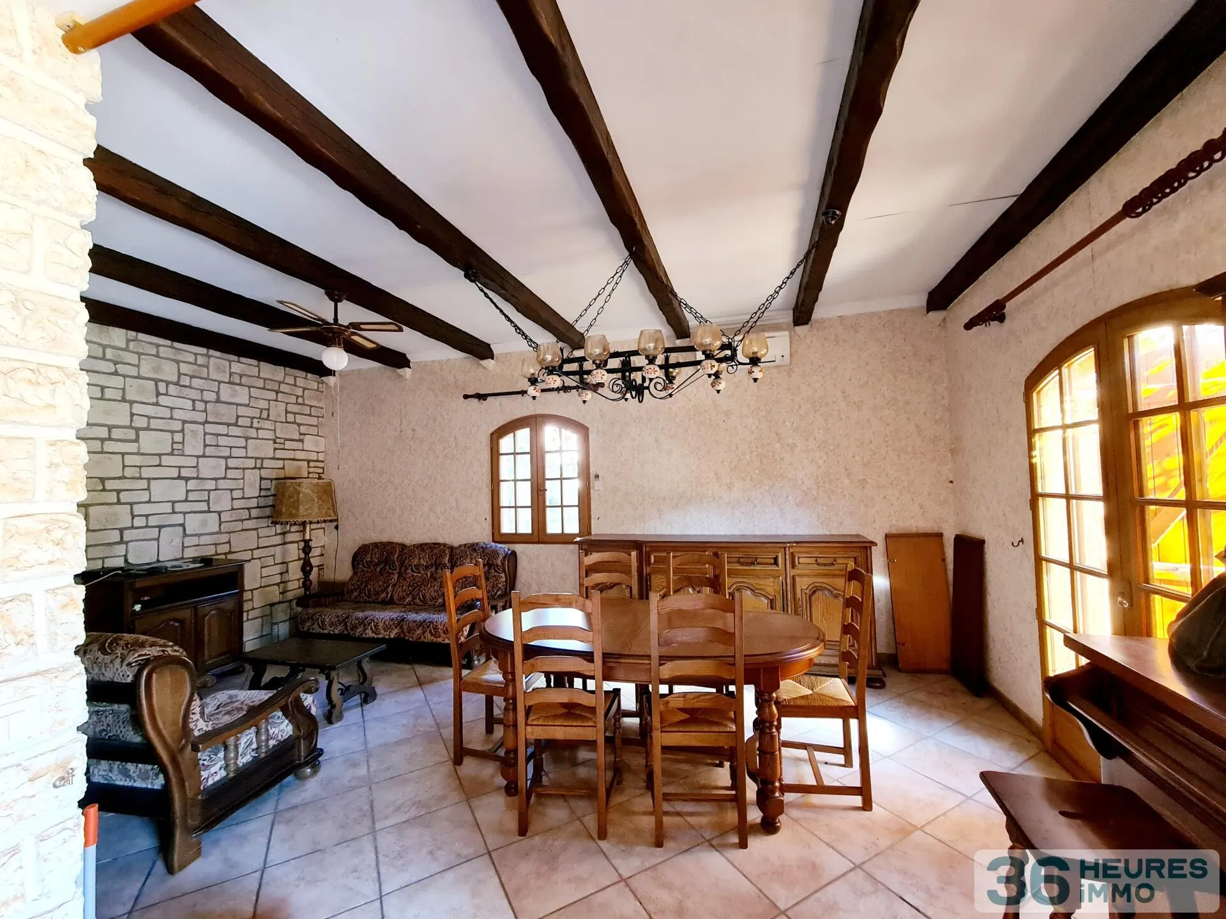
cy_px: 460
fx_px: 460
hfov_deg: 106.2
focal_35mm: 13
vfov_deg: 89.9
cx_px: 613
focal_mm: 2.2
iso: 320
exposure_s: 1/33
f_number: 2.2
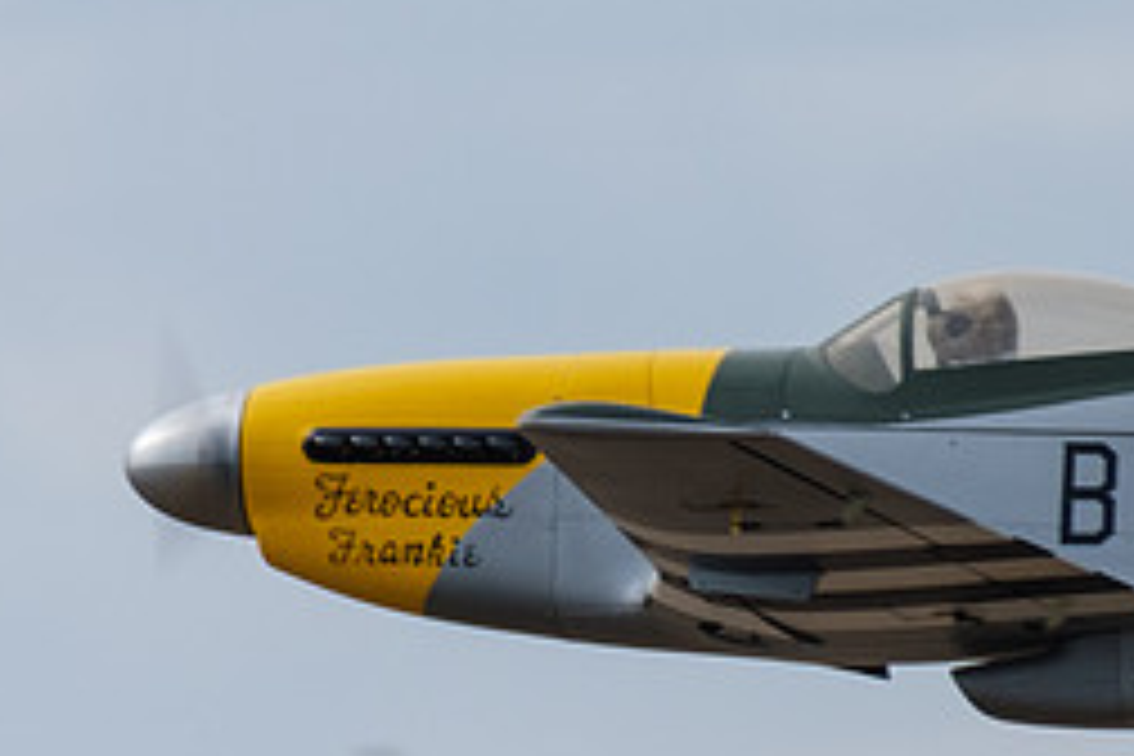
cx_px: -3
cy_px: 481
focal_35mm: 1940
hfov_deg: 1.1
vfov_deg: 0.7
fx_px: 61105
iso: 200
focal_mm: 300
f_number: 6.4
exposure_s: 1/640
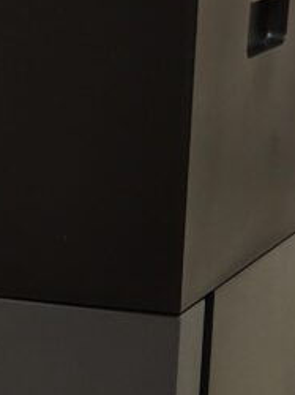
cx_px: -237
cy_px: 488
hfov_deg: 7.0
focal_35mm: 205
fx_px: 2333
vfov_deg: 9.5
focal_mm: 7.1
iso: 2520
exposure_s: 1/50
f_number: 2
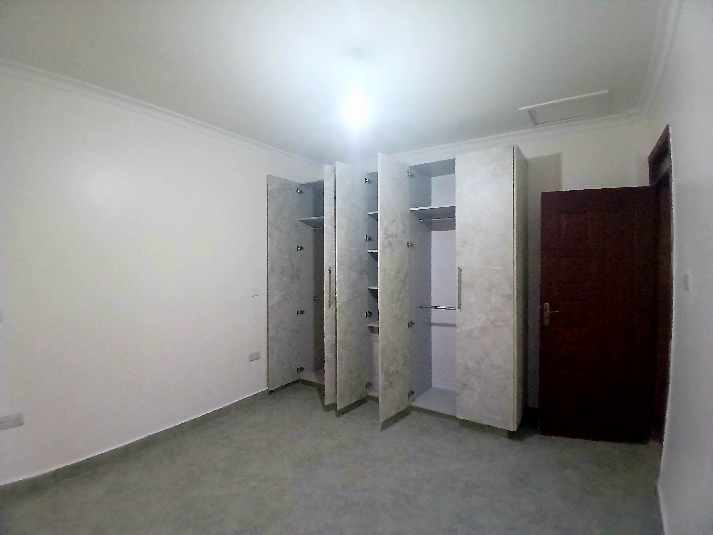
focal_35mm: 17
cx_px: 356
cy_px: 268
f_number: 2.2
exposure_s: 1/14.3
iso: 800
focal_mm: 1.4
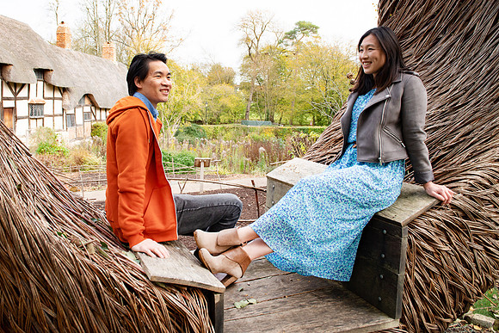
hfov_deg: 65.2
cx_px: 228
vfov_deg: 46.1
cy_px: 138
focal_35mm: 28
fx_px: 389
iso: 320
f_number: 5
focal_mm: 24
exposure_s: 1/200
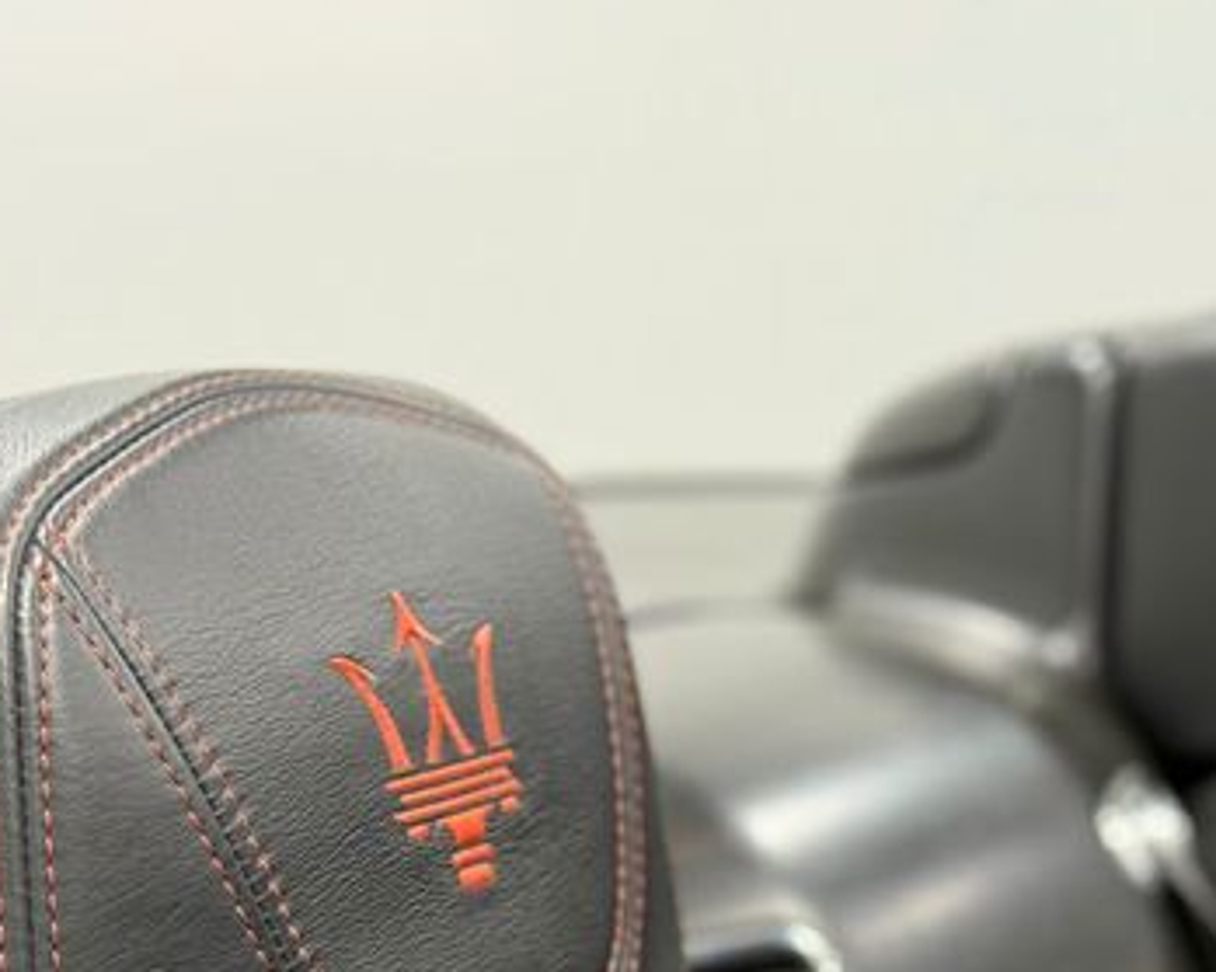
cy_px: 815
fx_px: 3094
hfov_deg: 22.2
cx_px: 735
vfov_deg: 17.7
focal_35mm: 86
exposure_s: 1/120
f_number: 1.78
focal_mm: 6.76
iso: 64
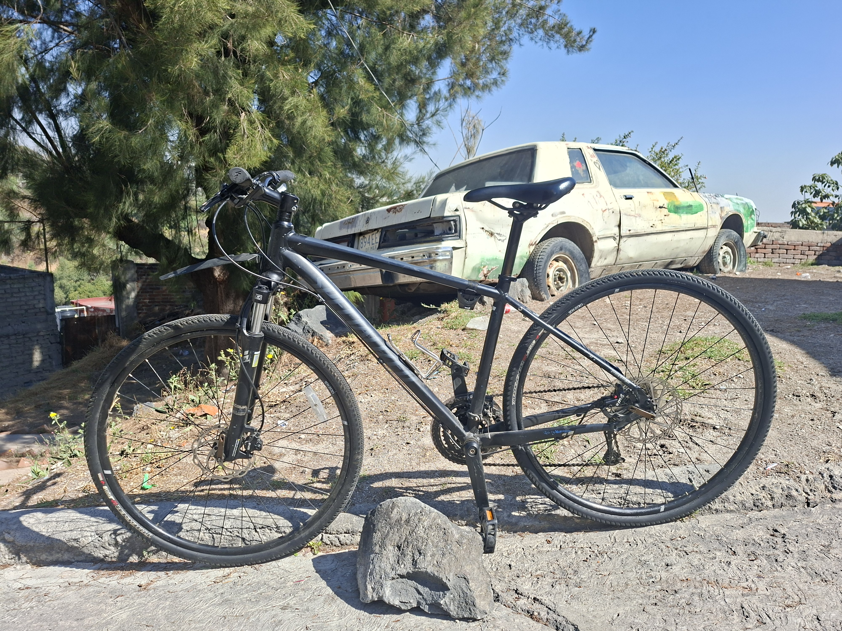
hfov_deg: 73.9
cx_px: 421
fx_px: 559
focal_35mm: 23
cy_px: 316
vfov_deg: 58.9
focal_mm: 5.54
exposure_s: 1/1497
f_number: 1.8
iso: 50
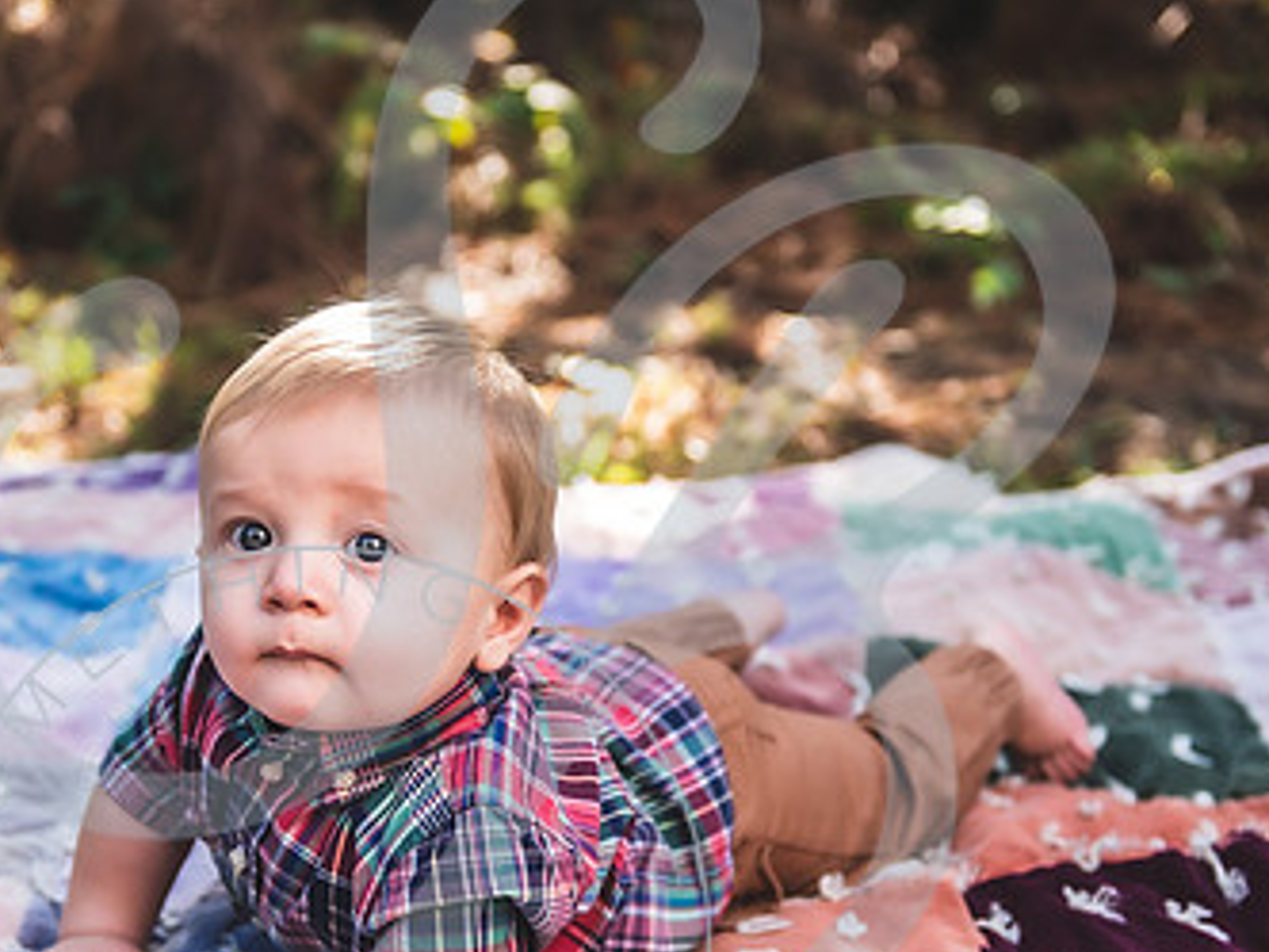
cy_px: 617
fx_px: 2713
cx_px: 508
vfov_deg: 19.8
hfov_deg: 26.3
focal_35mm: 74
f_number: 2.8
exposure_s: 1/160
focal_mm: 44
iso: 100
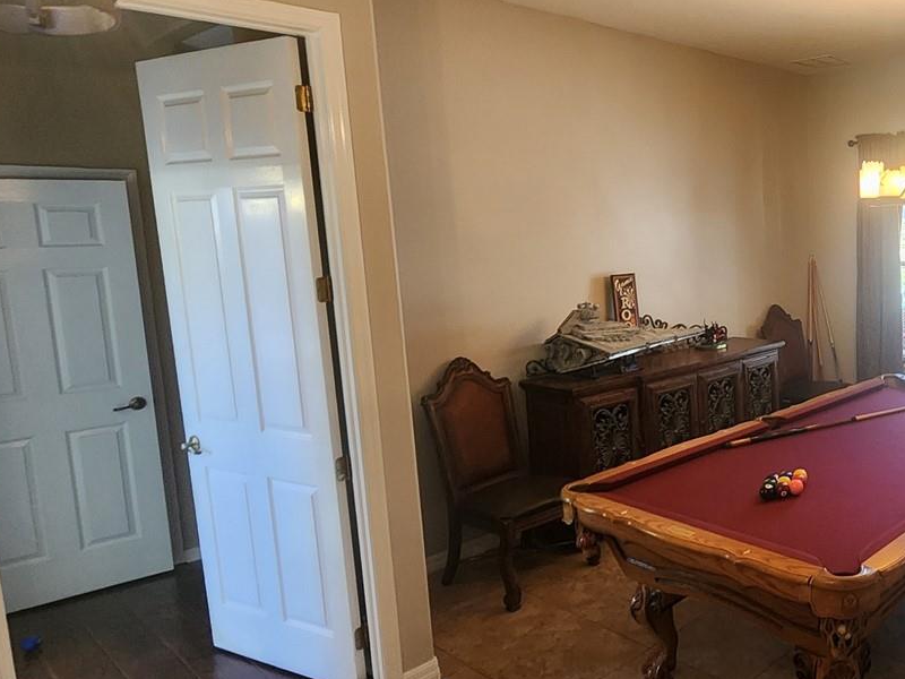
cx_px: 817
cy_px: 294
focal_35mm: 26
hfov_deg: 57.6
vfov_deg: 52.9
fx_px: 680
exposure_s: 1/60
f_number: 2.2
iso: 320
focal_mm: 2.2
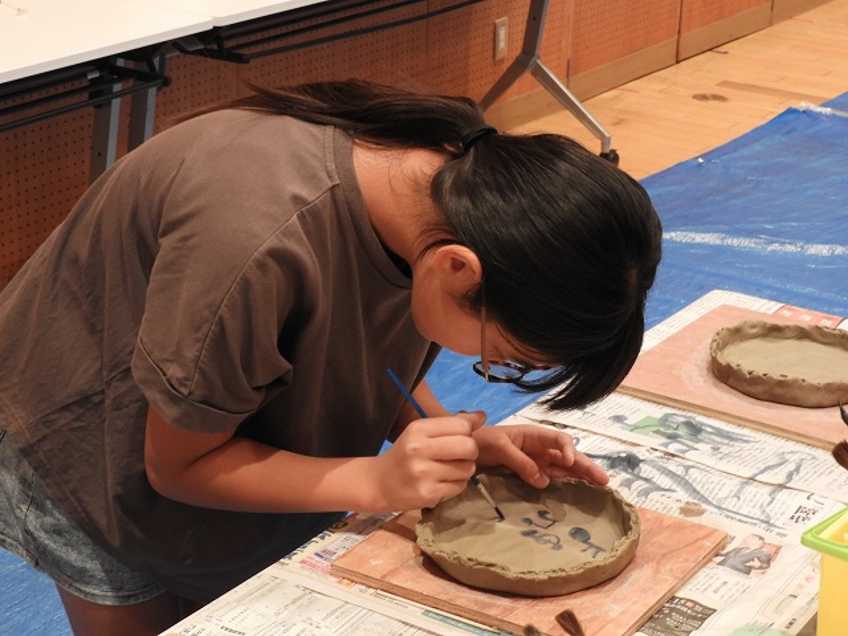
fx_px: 1960
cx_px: 424
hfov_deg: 24.4
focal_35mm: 80
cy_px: 318
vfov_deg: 18.4
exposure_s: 1/15
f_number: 4.5
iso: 400
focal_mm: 14.3
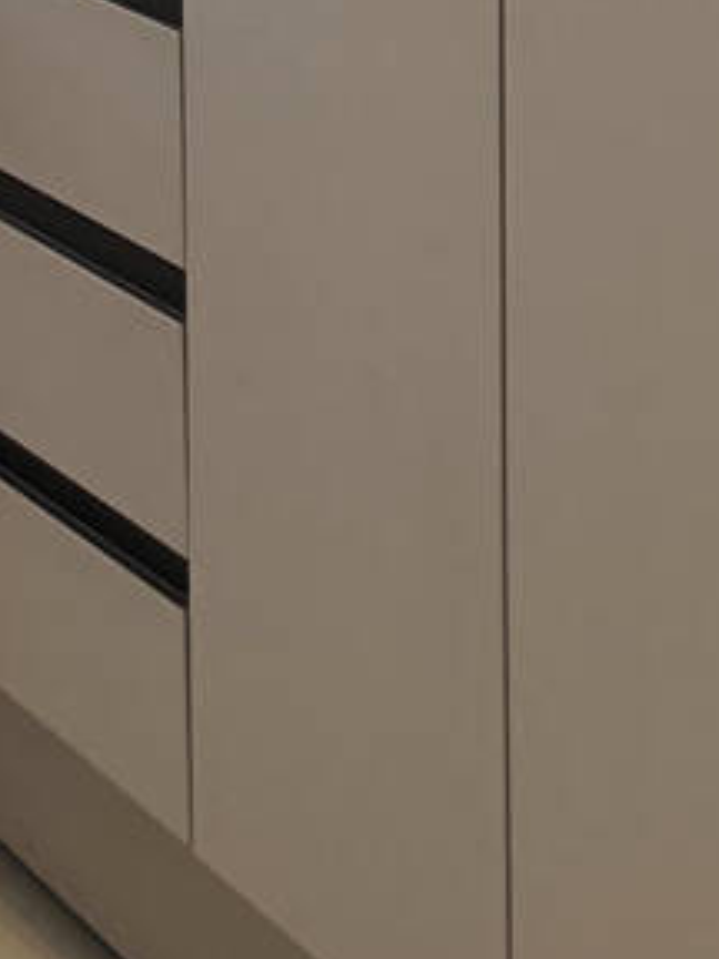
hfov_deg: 13.6
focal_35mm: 105
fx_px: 2908
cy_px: -693
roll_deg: +0.5
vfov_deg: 16.2
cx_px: -226
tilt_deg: -2.5
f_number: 1.8
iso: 32
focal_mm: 3.99
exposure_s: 1/120
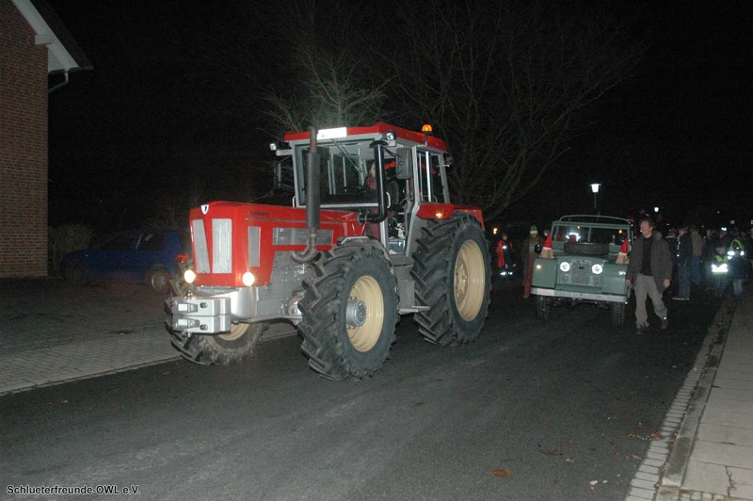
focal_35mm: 33
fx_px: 690
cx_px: 376
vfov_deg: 39.9
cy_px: 250
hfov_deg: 57.3
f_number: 5
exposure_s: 1/60
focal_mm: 22
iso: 1600
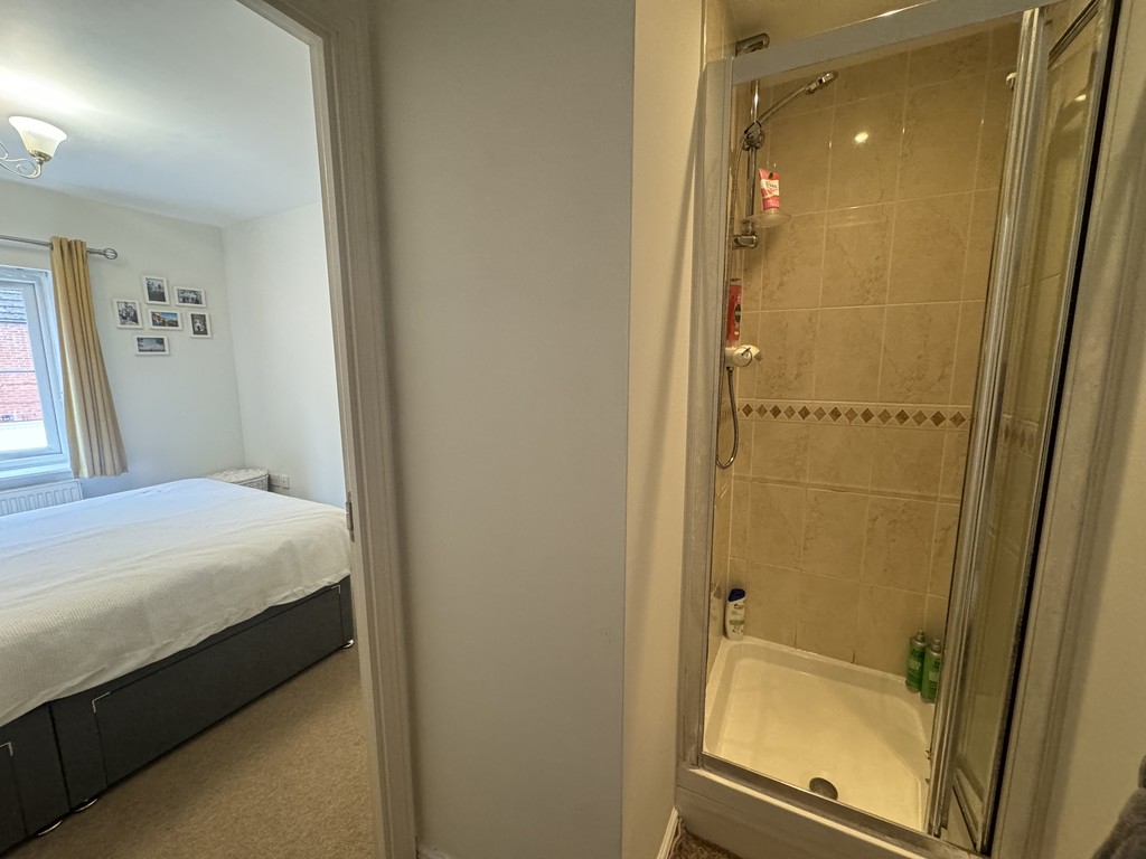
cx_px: 573
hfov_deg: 102.1
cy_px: 430
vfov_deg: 85.7
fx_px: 463
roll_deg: -0.6
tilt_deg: -7.6
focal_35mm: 14
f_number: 2.2
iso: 400
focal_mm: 2.22
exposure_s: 1/50
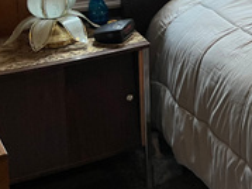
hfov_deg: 17.8
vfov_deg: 14.8
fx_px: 677
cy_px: -94
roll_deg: -0.6
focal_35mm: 93
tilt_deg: -9.0
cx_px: 424
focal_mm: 5.1
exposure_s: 1/60
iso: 100
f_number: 1.6
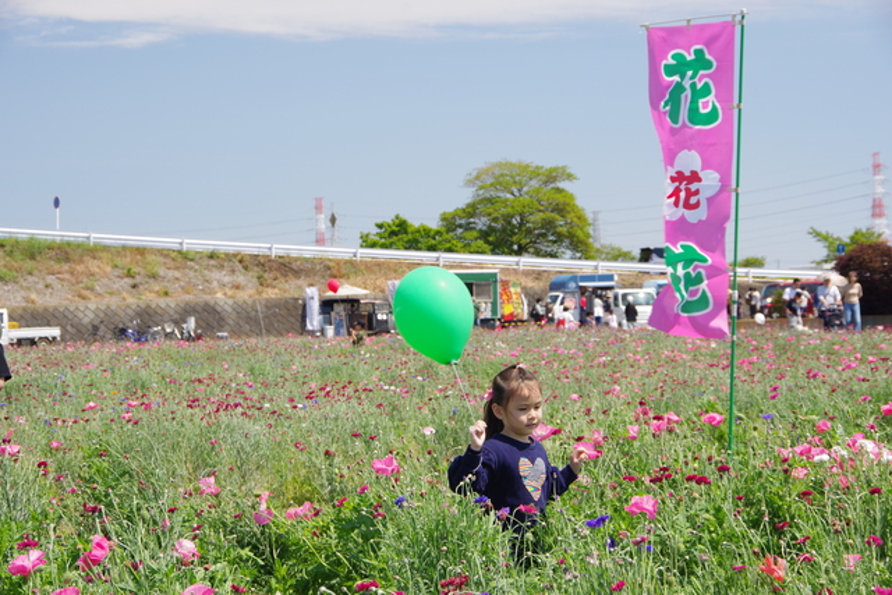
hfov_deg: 25.7
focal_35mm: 79
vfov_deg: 17.3
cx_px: 446
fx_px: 1958
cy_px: 298
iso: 100
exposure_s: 1/100
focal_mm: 53
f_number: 8
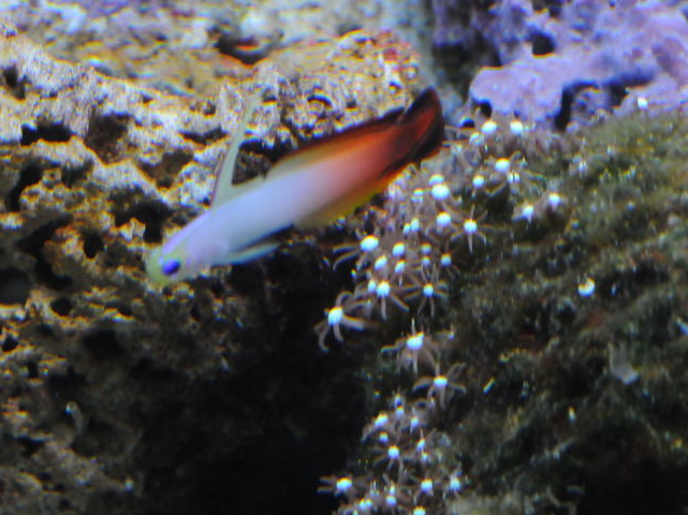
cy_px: 225
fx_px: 4802
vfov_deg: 6.1
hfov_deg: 8.2
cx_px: 323
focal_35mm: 242
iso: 3200
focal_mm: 105
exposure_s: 1/250
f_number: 8
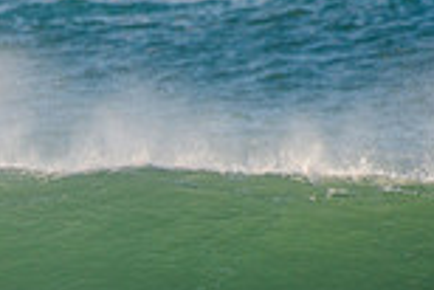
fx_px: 22661
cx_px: 45
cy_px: 367
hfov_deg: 1.1
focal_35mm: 1878
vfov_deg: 0.7
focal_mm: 500
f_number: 5.6
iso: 160
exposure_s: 1/1600
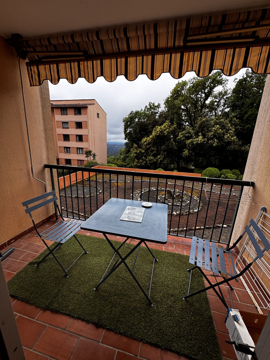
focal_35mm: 14
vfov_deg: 102.1
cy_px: 180
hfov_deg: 85.7
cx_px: 135
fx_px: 146
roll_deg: -2.5
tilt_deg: -14.3
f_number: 2.2
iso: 40
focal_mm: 2.22
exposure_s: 1/741
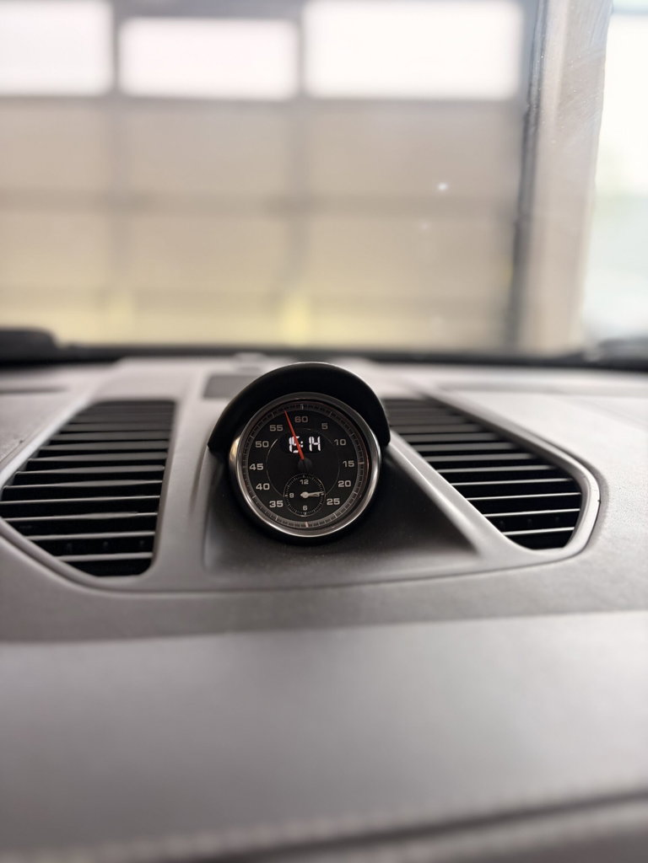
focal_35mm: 26
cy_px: 432
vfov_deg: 67.3
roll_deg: -2.0
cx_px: 324
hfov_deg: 53.1
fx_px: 649
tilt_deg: -11.7
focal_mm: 5.96
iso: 160
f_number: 1.6
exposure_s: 1/50
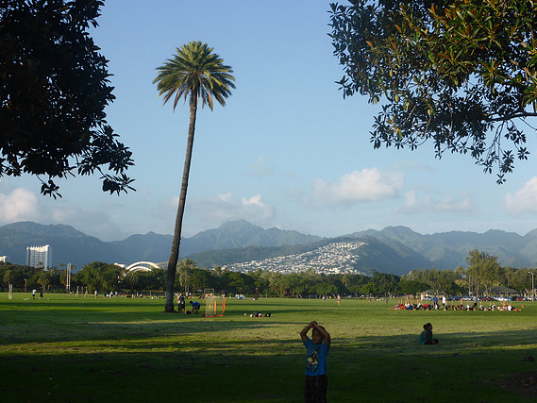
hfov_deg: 35.5
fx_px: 838
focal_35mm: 54
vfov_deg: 27.0
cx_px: 269
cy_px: 202
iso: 100
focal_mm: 9
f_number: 4.4
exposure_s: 1/500
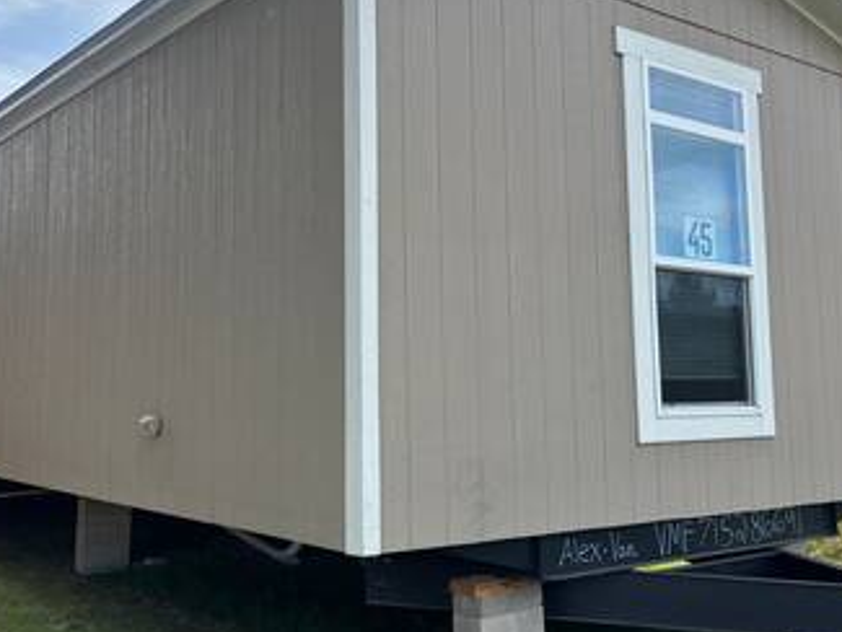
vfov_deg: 35.1
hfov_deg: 45.5
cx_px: 339
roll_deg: +0.8
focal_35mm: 41
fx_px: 998
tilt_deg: +7.1
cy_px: 275
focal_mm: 5.96
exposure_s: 1/1344
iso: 50
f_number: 1.6
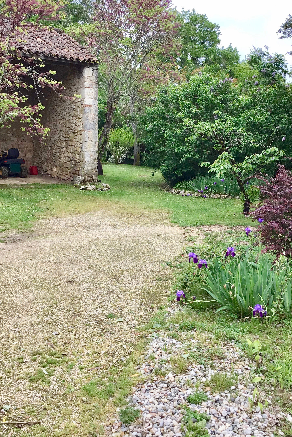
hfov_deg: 34.2
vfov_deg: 49.5
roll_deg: +1.4
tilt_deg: -7.3
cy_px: 197
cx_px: 155
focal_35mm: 39
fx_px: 474
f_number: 2.4
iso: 25
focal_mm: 3.3
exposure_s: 1/394
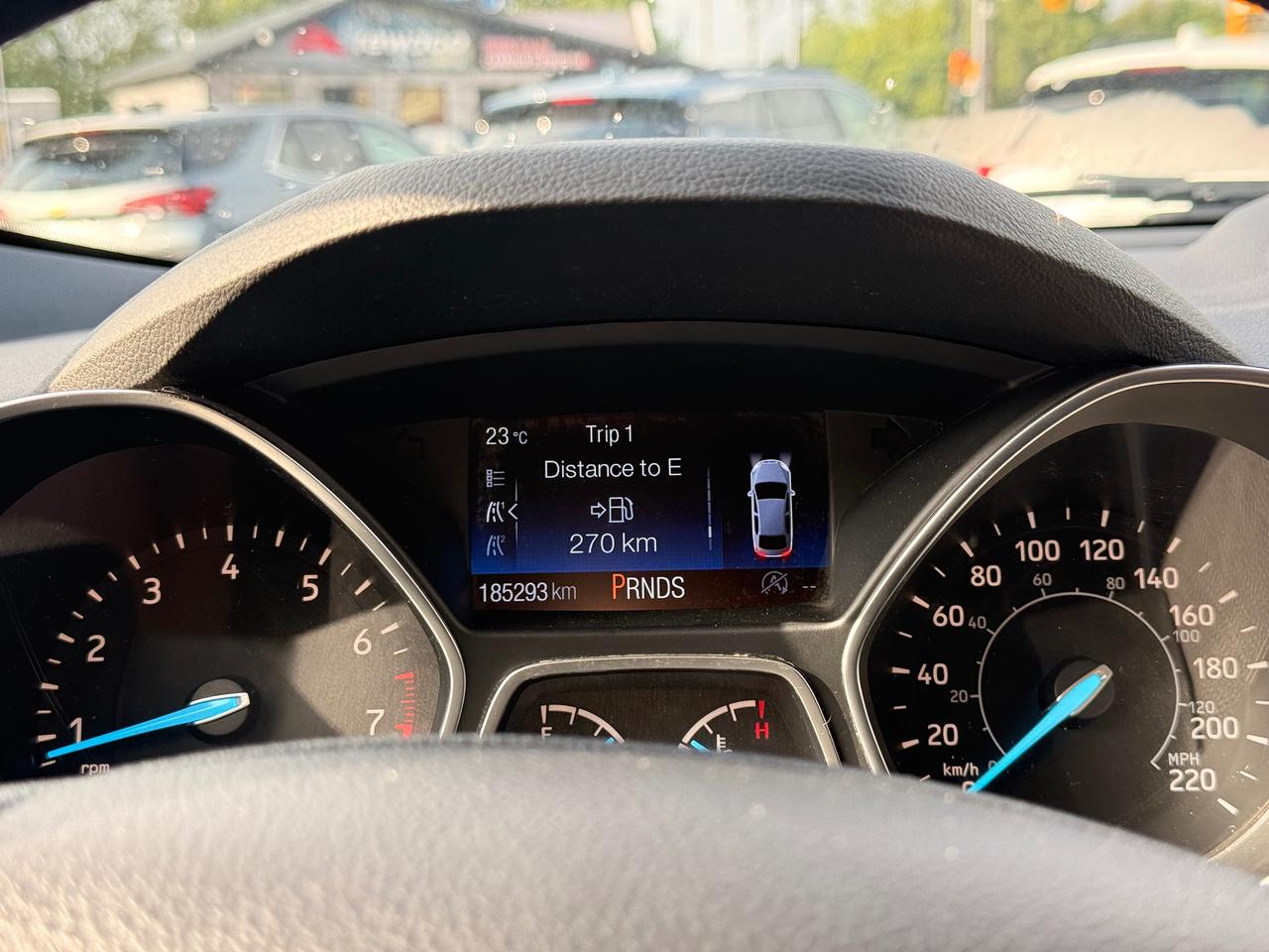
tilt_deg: -9.9
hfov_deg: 39.7
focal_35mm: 48
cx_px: 634
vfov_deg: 30.3
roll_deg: +0.8
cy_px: 476
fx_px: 1760
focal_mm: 6.76
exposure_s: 1/293
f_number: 1.78
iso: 100
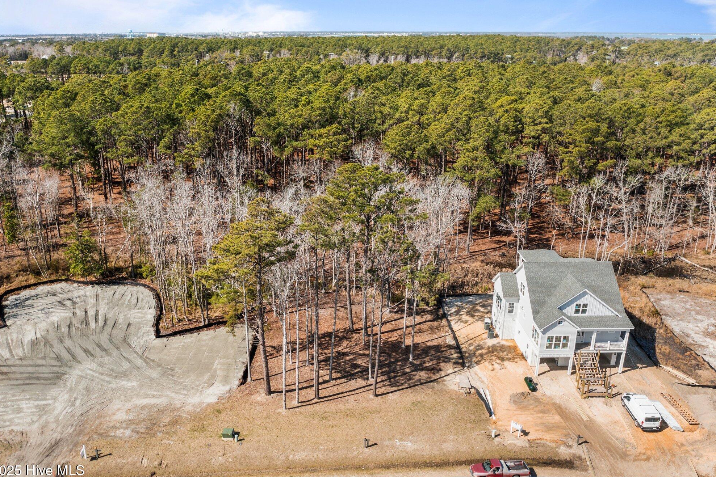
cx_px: 350
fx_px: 577
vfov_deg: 45.0
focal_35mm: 29
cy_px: 246
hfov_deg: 63.7
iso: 100
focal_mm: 10.26
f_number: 2.8
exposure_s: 1/240
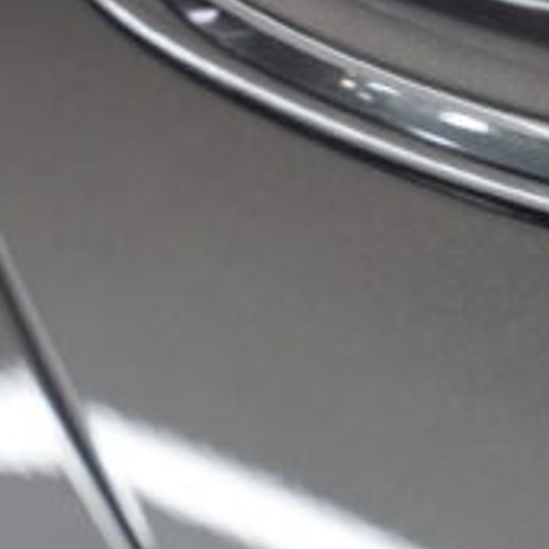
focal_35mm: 267
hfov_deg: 6.6
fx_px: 4791
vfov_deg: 6.5
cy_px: -29
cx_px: 437
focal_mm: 70
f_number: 2.8
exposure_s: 1/80
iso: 1250
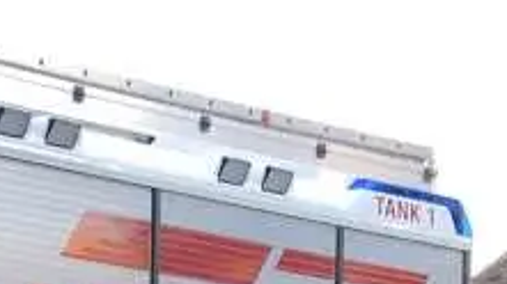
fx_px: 2230
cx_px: -785
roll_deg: +2.2
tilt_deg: -7.6
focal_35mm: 166
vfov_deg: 6.9
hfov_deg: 10.7
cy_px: 655
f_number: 1.8
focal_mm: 4
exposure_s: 1/100
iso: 25
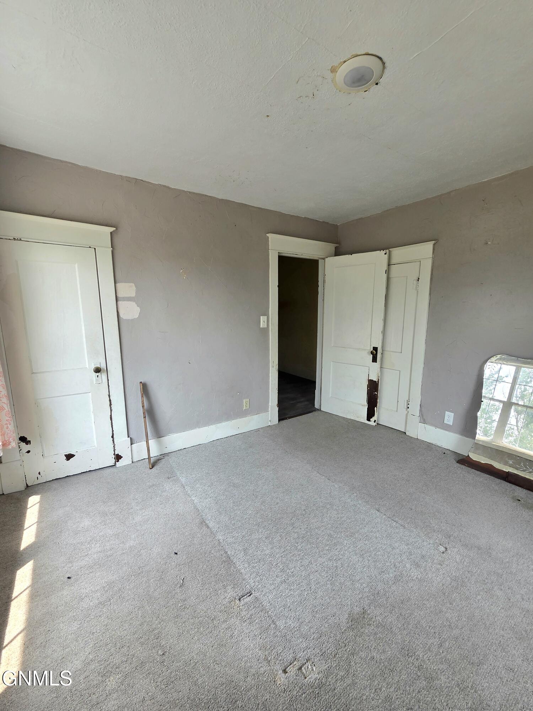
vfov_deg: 106.2
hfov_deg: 89.9
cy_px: 356
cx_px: 266
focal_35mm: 13
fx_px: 267
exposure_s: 1/120
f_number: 2.2
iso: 50
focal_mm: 2.2
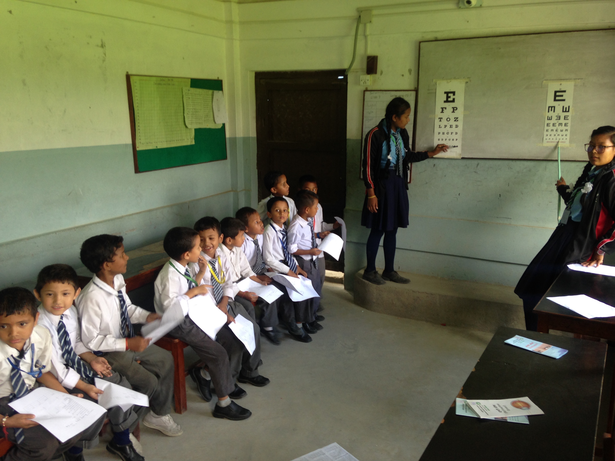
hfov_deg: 55.4
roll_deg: +1.3
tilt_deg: -13.4
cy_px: 230
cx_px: 308
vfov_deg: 42.9
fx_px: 586
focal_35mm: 33
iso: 50
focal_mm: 4.12
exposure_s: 1/24
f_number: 2.4
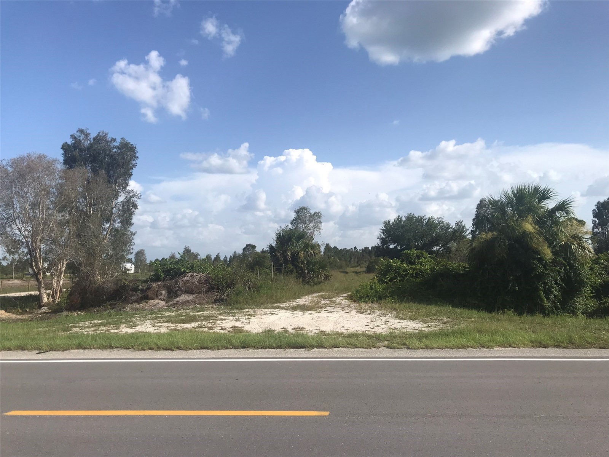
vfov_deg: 49.7
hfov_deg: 63.4
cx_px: 304
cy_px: 228
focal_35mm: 28
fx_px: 493
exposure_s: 1/3096
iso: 20
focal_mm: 3.99
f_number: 1.8
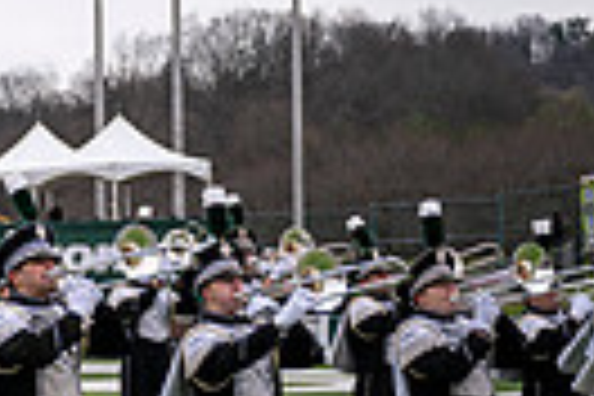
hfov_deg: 10.0
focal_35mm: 189
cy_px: 416
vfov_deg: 7.2
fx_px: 3118
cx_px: -621
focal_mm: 43
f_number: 2.8
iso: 100
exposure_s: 1/500
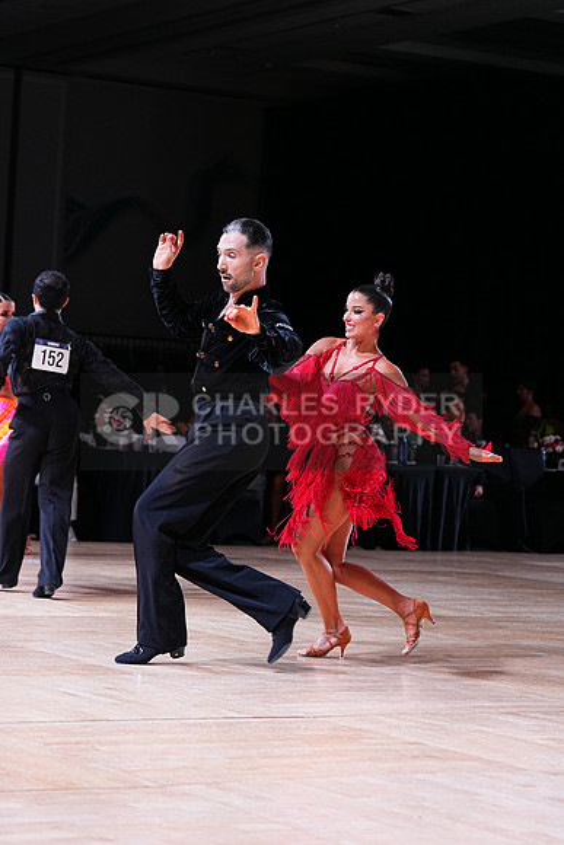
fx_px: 2184
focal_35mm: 93
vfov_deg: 21.9
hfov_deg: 14.7
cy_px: 422
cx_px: 282
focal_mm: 93
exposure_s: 1/400
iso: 2000
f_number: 4
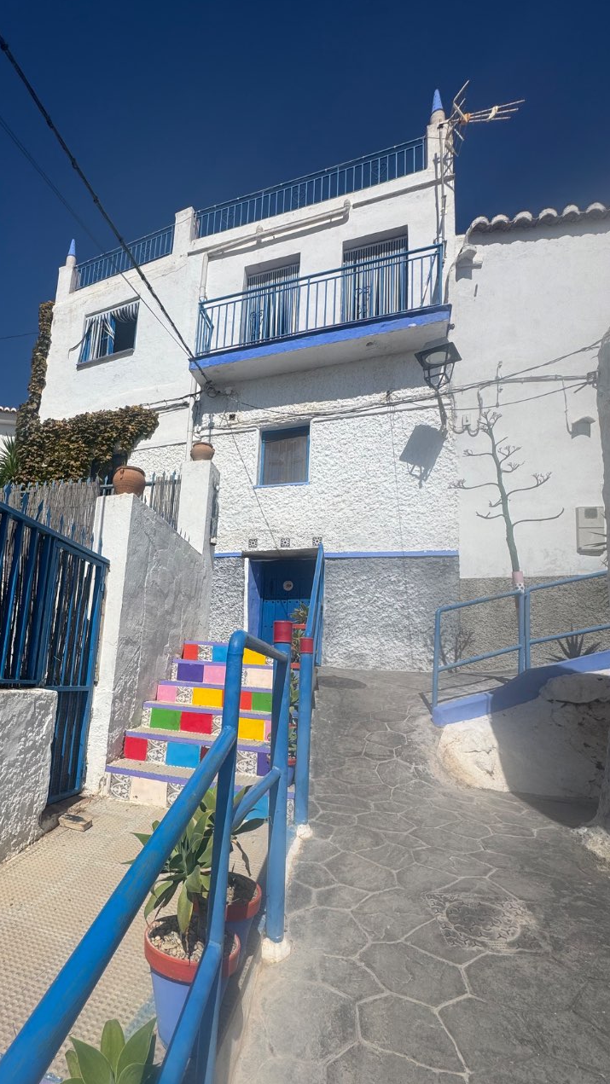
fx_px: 518
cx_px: 177
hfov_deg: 58.8
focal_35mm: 18
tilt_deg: +8.1
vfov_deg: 92.4
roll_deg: -5.6
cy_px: 593
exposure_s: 1/3906
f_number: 2.2
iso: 32
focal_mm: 2.22
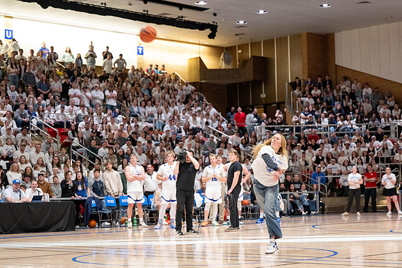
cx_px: 230
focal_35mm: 80
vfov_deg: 17.1
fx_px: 893
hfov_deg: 25.3
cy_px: 144
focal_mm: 70
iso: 4000
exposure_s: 1/250
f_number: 2.8
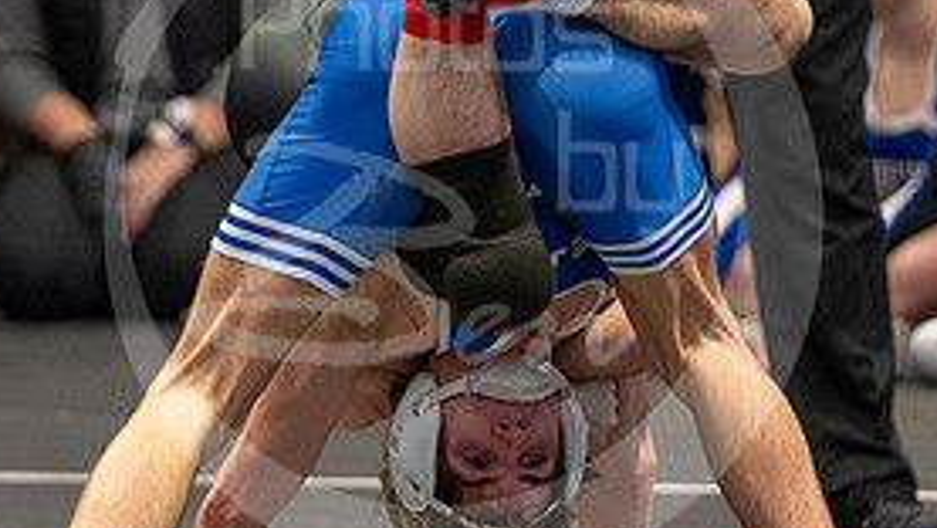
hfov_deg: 4.2
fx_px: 12923
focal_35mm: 520
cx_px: 463
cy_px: 536
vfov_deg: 2.3
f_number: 2.8
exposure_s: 1/1000
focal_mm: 140
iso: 3200
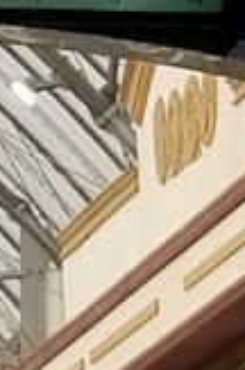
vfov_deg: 12.9
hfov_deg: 9.5
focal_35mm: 133
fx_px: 1363
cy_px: -424
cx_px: -279
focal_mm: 4.25
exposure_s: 1/241
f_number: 1.7
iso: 50
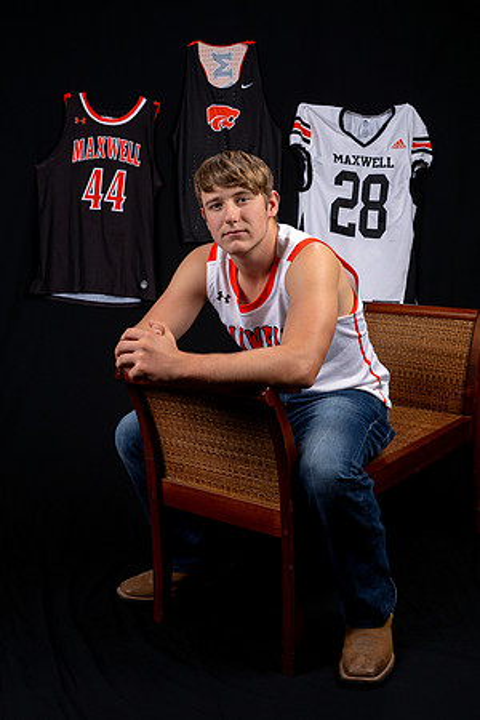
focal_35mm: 36
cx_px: 240
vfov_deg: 53.1
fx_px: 720
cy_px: 360
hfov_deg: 36.9
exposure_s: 1/160
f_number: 6.3
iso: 100
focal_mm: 24
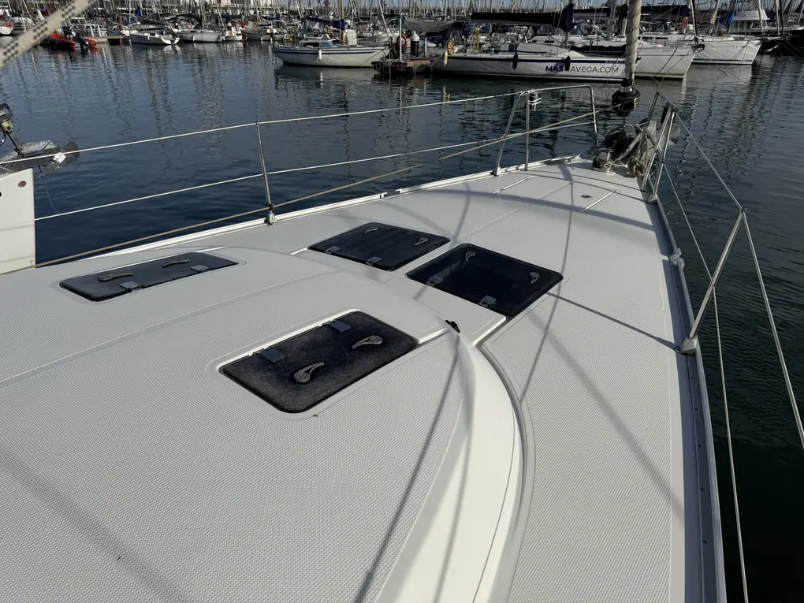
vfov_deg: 56.8
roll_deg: -0.3
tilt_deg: -25.9
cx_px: 402
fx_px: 557
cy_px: 302
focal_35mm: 24
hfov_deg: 71.6
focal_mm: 6.76
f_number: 1.78
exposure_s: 1/10309
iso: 80
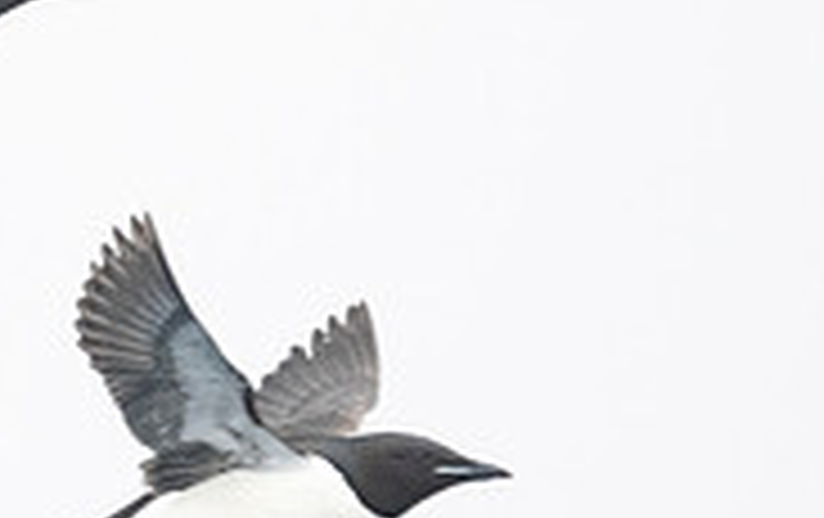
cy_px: 107
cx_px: -23
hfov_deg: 0.8
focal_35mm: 2728
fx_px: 61356
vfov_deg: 0.5
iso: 800
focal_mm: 550
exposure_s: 1/2000
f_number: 6.3
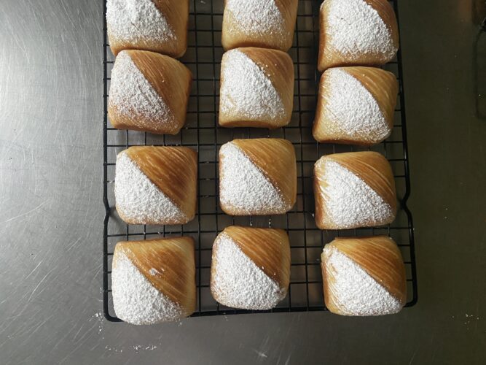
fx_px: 365
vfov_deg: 53.0
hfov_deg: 67.3
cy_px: 182
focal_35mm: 26
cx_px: 243
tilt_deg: -83.5
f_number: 1.8
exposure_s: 1/60
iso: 500
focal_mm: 4.25
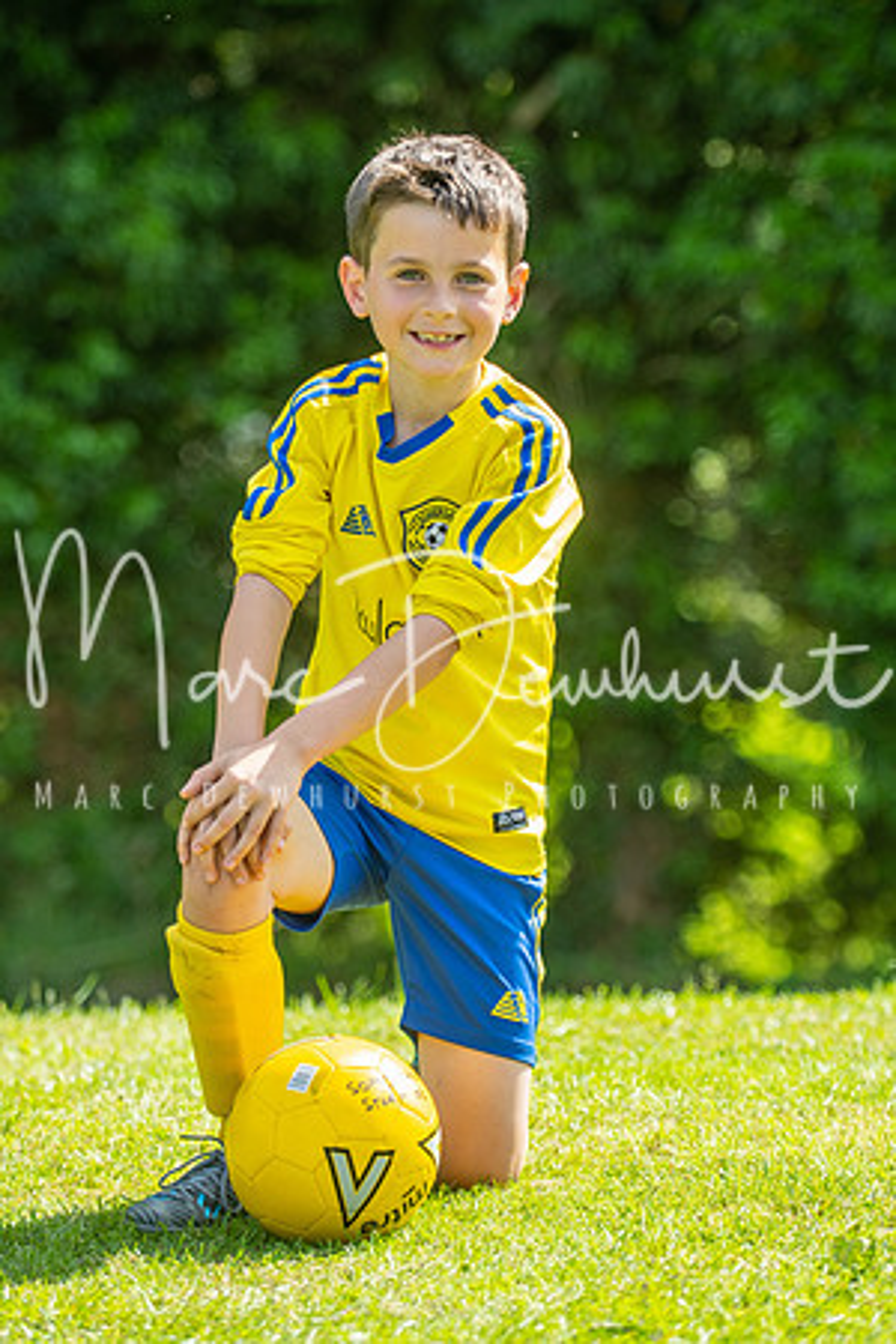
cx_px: 448
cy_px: 672
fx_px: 6495
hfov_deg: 7.9
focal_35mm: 174
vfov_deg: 11.8
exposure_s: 1/1000
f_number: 3.2
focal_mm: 116
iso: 250
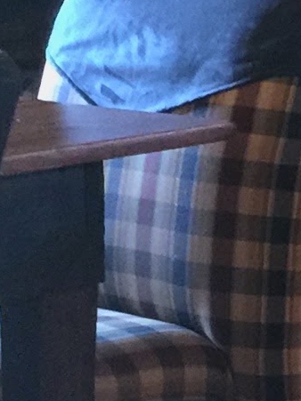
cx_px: 1151
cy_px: 16
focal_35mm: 210
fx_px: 2436
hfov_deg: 6.1
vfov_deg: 9.4
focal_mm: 4.15
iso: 80
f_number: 2.2
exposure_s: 1/4
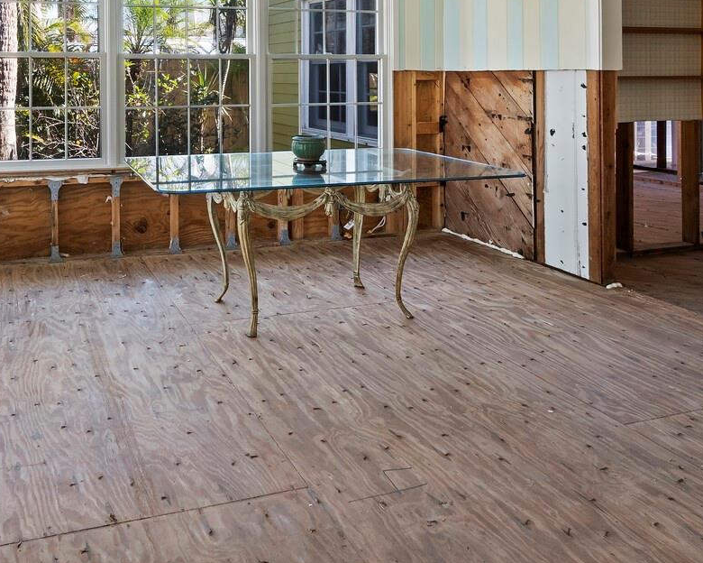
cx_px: 160
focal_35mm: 28
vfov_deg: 46.6
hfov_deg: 58.3
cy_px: 60
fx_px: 583
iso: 400
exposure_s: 1/4
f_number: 11
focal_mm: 7
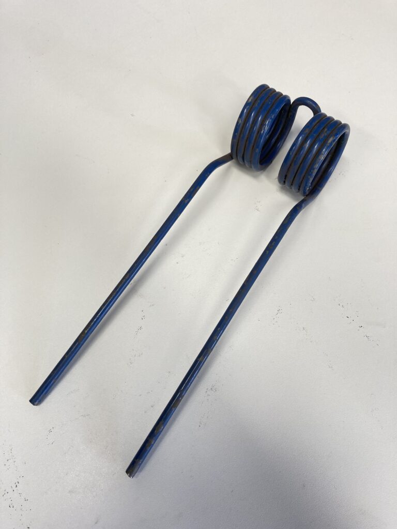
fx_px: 428
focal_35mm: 28
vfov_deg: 63.4
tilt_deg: -65.7
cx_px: 198
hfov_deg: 49.7
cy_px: 264
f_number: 1.8
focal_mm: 3.99
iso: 64
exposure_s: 1/50
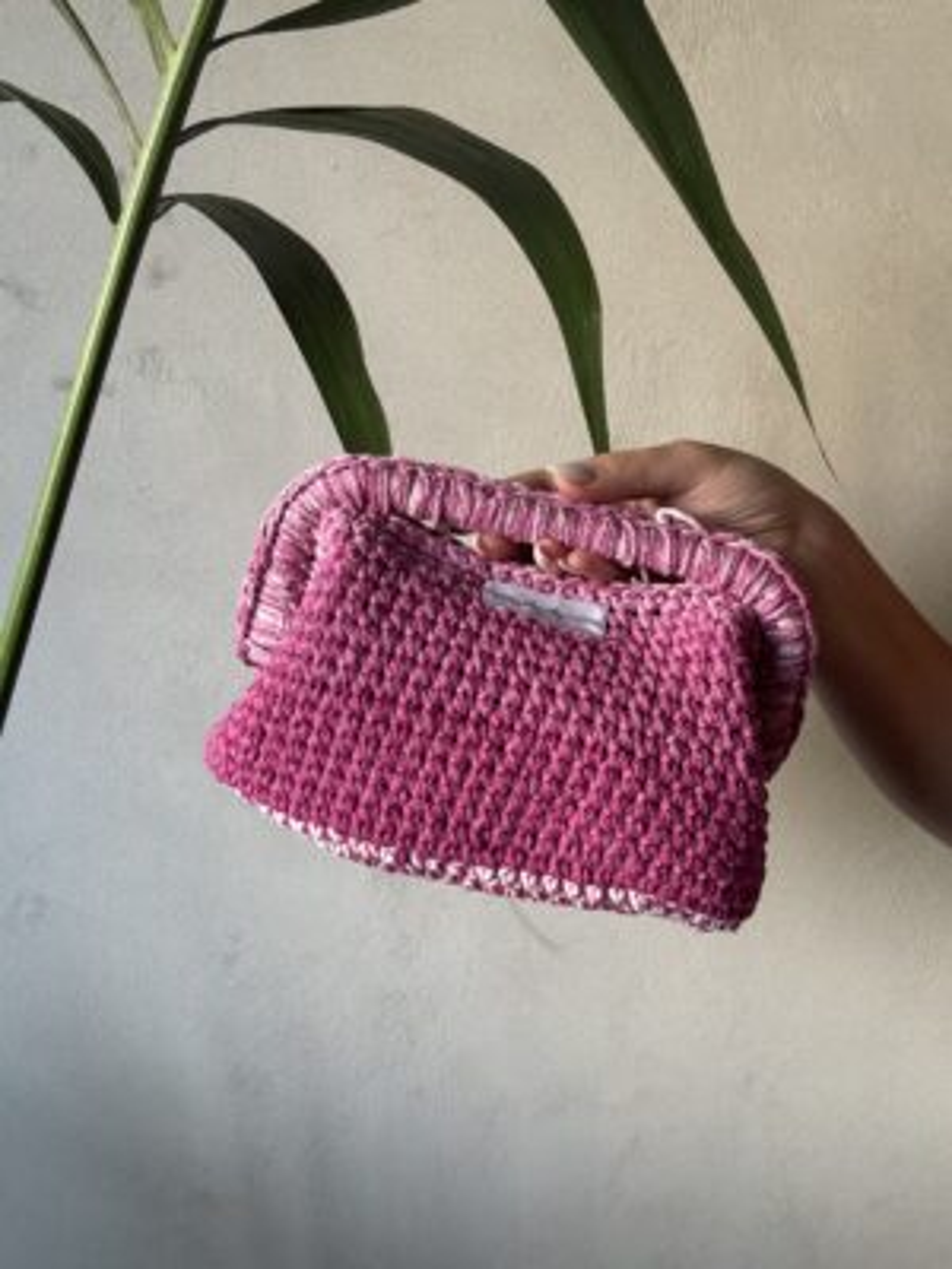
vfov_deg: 60.0
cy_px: 634
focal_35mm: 30
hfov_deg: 46.8
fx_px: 1100
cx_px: 476
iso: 100
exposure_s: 1/60
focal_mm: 2.69
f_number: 1.9
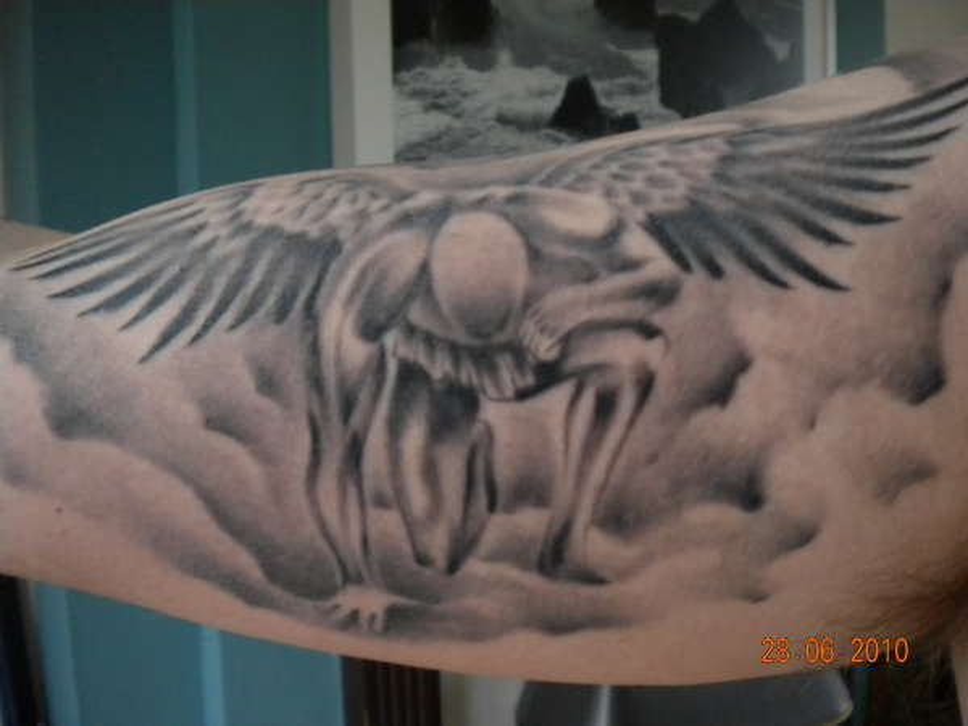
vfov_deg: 40.7
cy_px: 363
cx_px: 484
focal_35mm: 35
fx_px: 979
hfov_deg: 52.6
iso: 400
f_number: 3.1
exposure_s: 1/25.8
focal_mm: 6.3
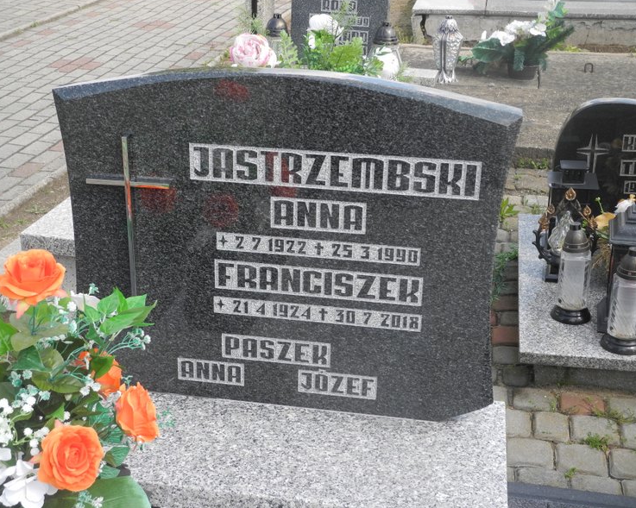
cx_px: 307
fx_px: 997
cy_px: 251
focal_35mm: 53
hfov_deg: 35.4
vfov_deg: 28.6
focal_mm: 10.7
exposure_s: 1/320
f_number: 3.5
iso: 100
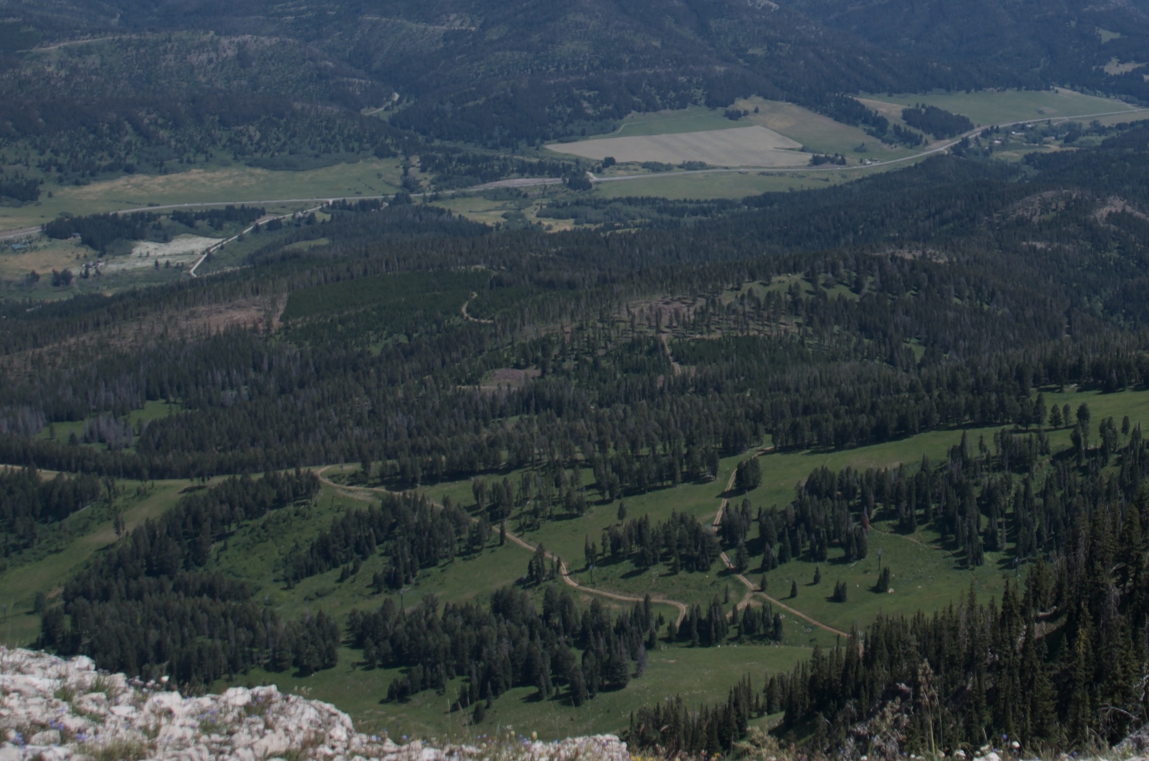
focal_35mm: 52
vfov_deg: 25.2
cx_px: 813
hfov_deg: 37.6
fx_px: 1656
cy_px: 101
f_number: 3.5
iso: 100
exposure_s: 1/800
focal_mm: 18
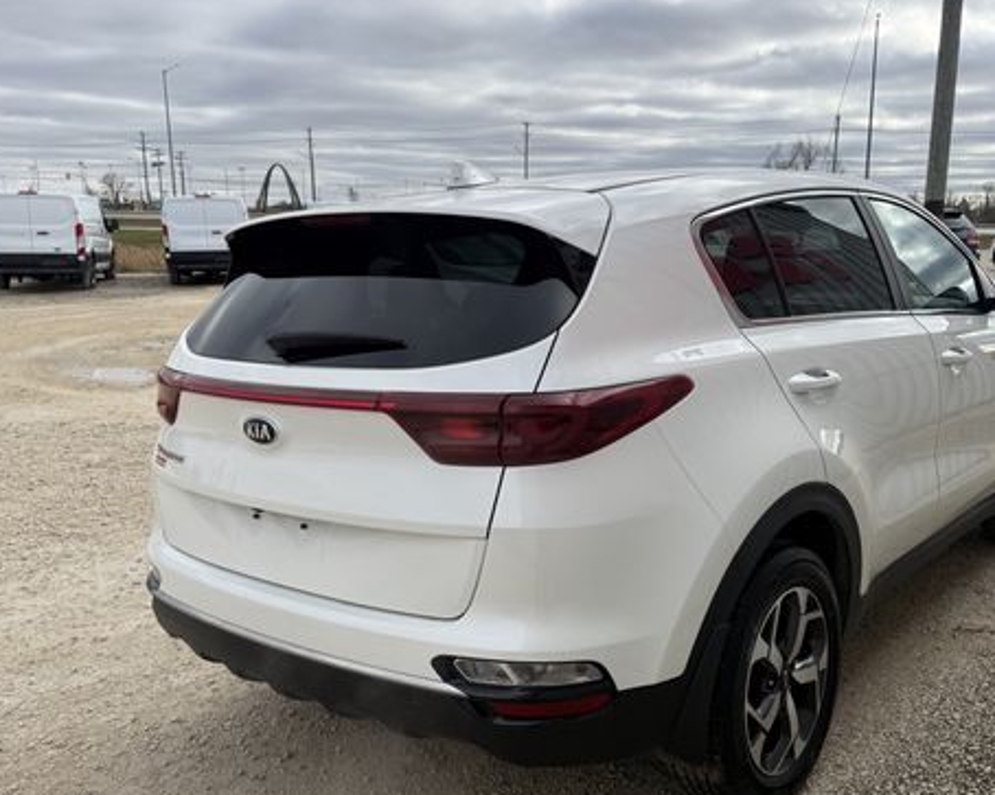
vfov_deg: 44.3
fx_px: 972
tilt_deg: -13.2
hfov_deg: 54.1
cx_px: 546
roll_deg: -1.1
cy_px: 475
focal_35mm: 33
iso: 80
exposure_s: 1/3021
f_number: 1.78
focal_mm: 6.76
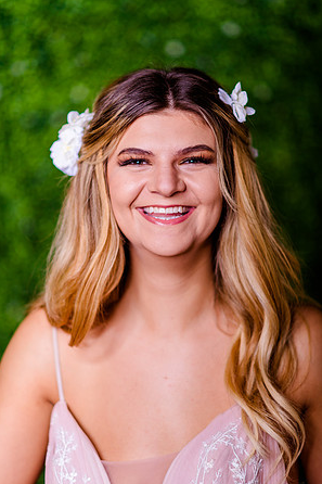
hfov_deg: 12.9
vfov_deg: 19.3
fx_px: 1423
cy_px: 243
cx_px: 160
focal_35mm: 106
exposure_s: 1/250
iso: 125
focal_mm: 105
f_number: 2
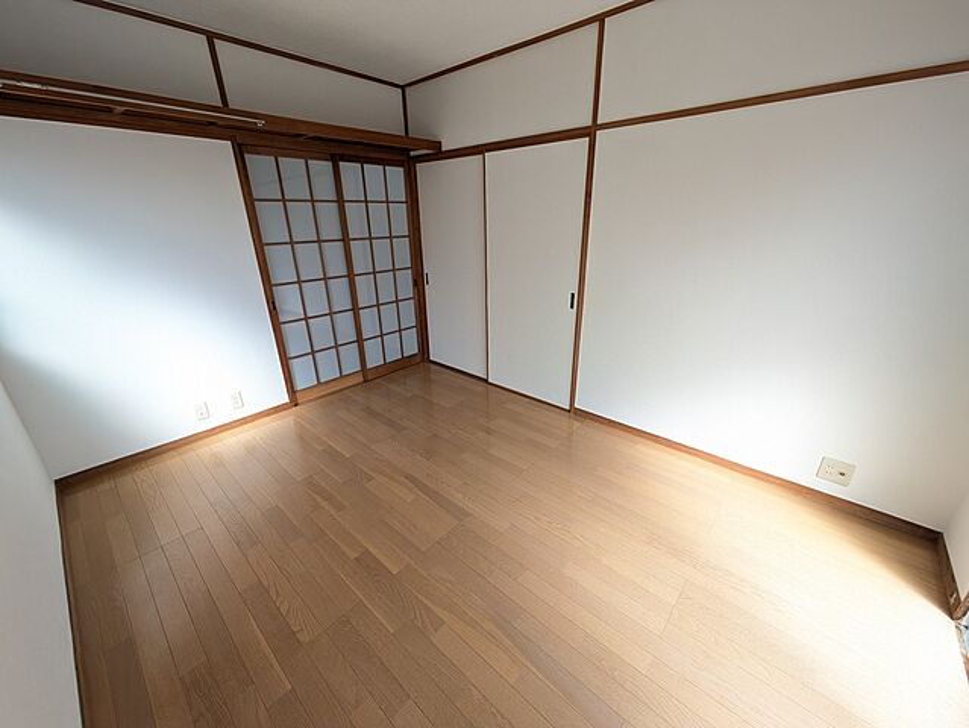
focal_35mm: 14
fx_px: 392
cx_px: 484
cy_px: 364
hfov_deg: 102.0
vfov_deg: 85.7
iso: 49
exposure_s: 1/165
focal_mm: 1.83
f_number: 2.2
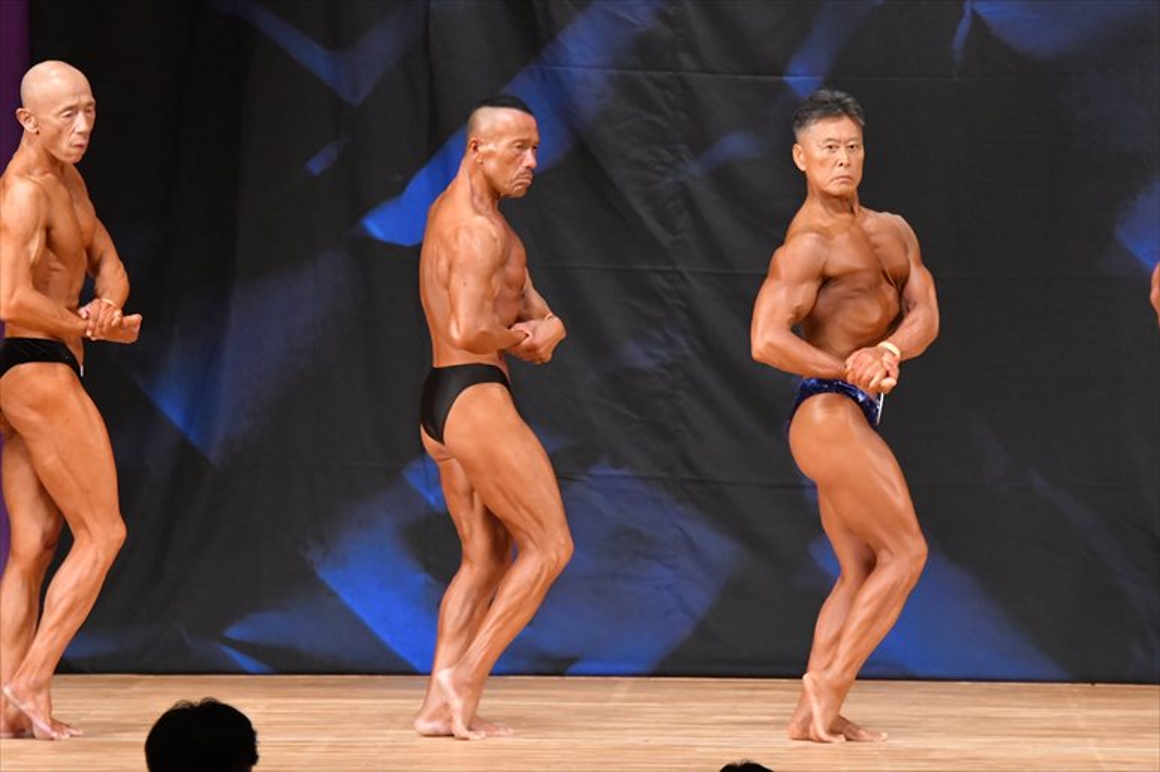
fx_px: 9179
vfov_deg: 4.8
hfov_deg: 7.2
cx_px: 580
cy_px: 386
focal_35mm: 285
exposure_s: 1/400
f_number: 5.6
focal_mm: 190
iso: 7200
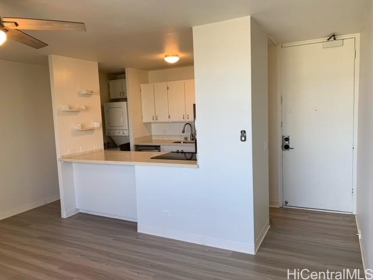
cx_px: 186
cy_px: 140
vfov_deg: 53.1
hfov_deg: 67.3
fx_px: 280
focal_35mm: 26
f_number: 1.8
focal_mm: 4.25
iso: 100
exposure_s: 1/120
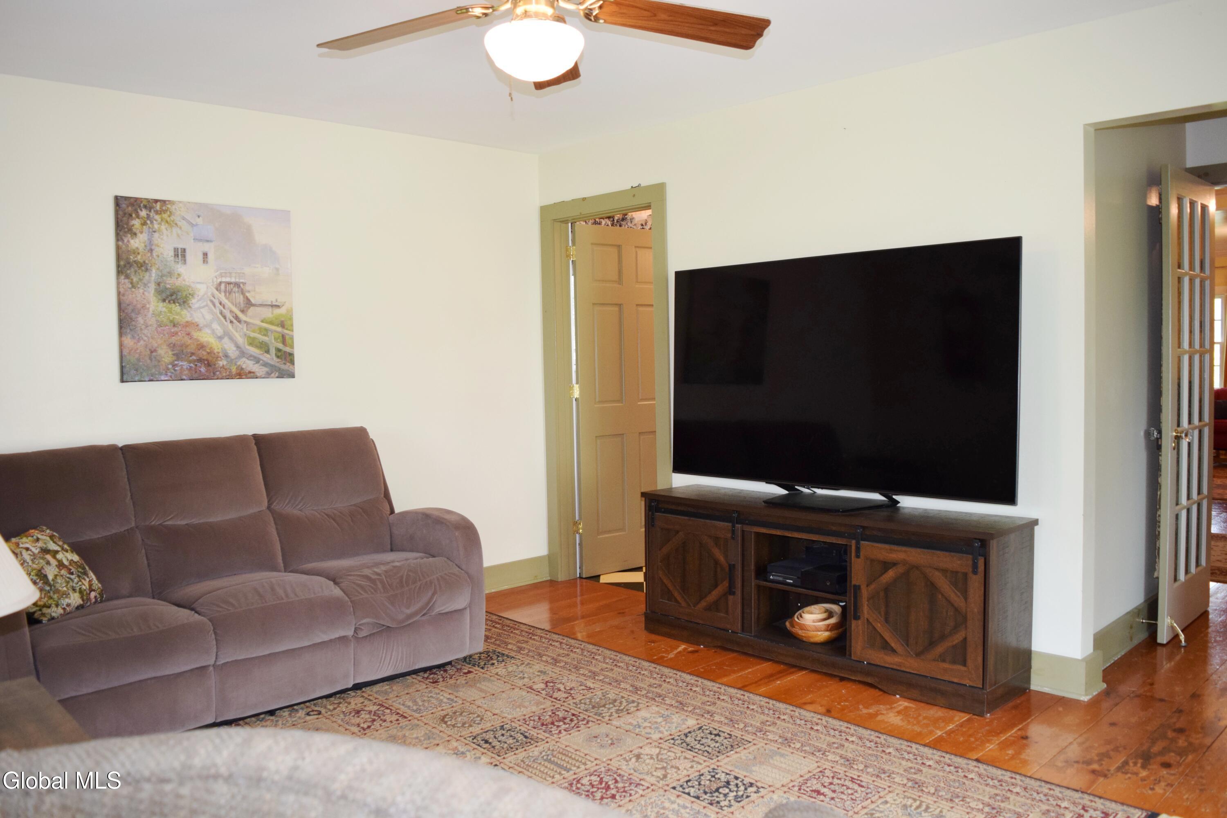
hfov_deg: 67.4
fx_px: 920
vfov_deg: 47.9
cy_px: 409
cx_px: 614
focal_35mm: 27
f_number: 4.5
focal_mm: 18
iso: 800
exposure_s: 1/80
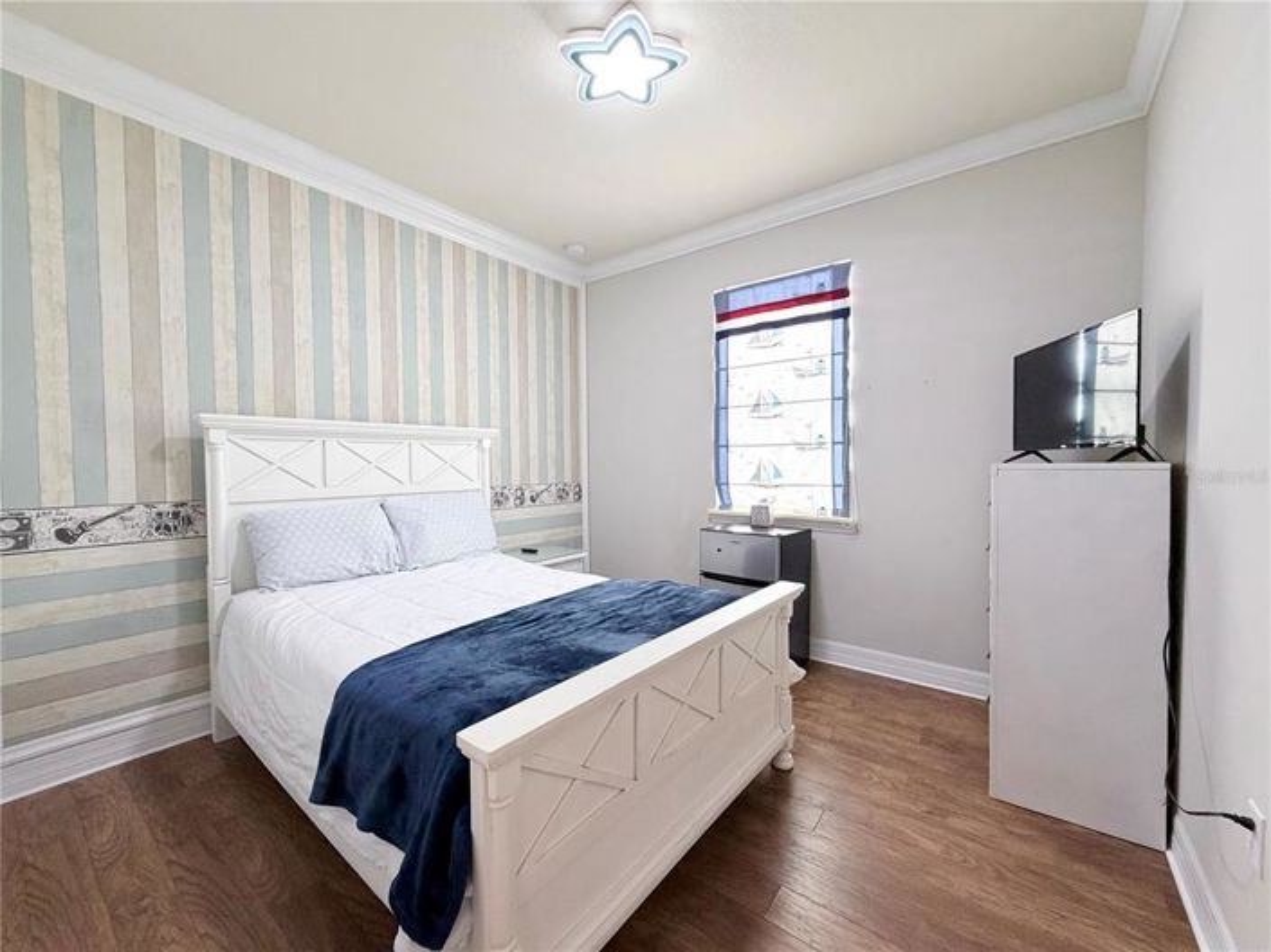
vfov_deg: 85.6
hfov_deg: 102.1
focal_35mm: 14
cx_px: 636
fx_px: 514
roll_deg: +0.2
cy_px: 476
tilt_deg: -0.8
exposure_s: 1/60
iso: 320
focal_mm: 2.22
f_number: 2.2
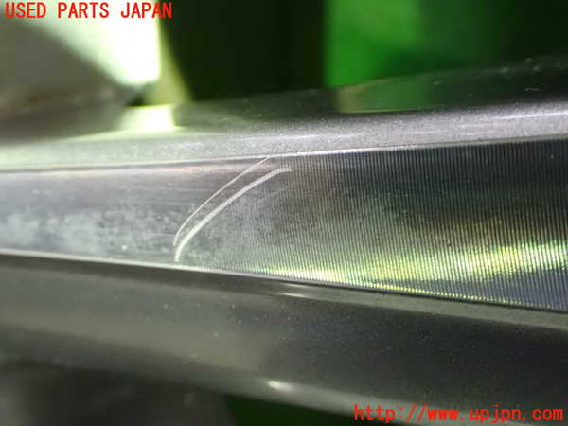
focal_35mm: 41
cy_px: 213
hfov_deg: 45.8
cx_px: 284
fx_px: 673
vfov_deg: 35.1
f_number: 2.8
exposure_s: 1/25
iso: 1600
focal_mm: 7.31
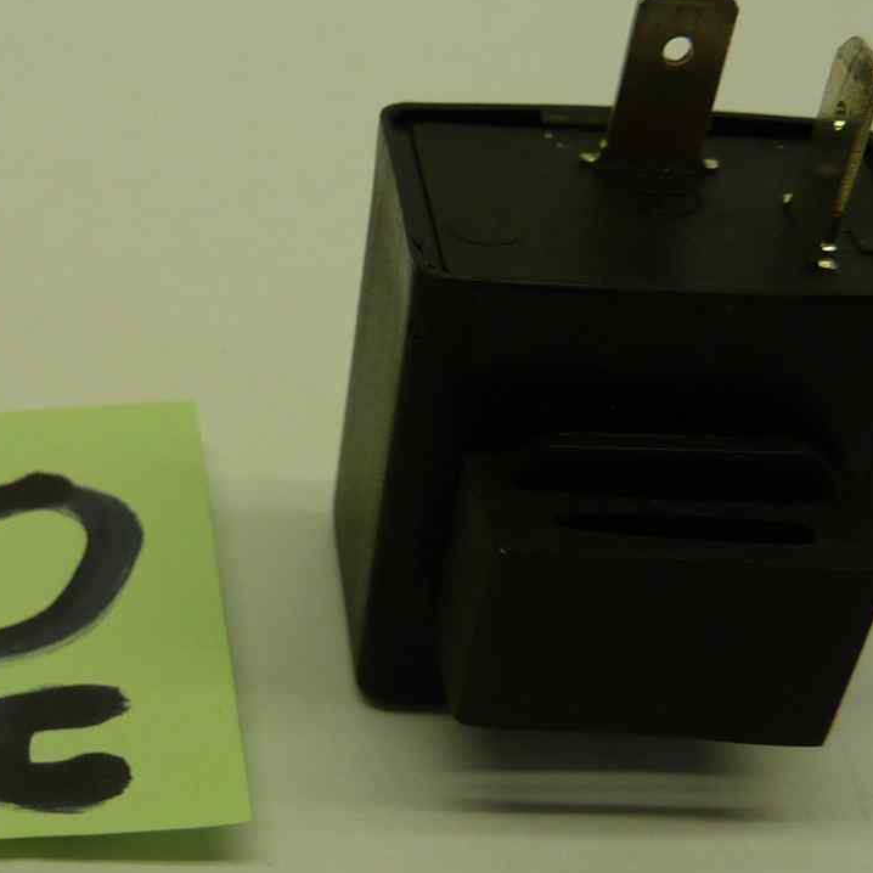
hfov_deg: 26.5
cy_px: 509
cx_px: 102
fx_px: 1798
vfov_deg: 27.3
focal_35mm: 63
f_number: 3.3
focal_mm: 4.1
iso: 80
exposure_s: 1/60
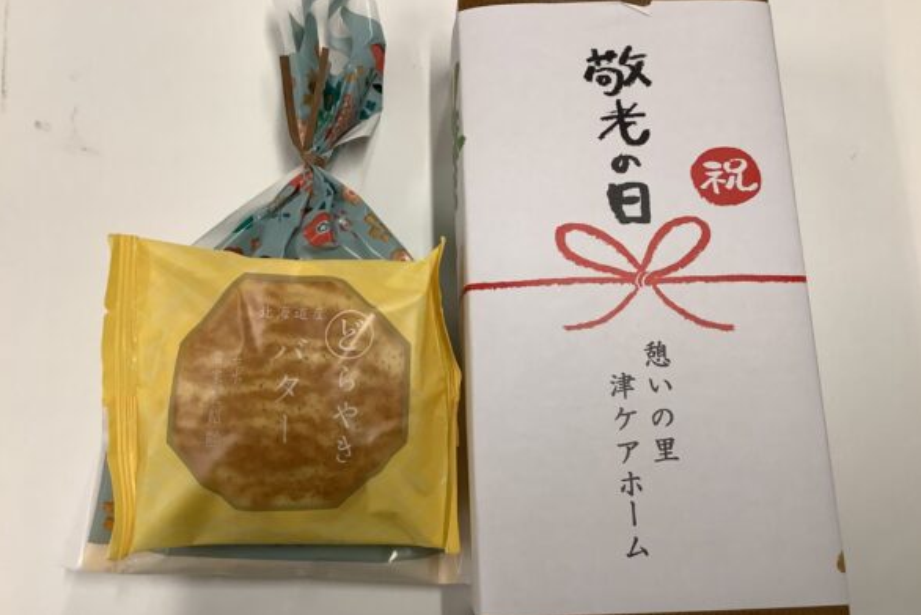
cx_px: 457
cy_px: 322
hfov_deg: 57.2
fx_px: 844
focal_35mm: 33
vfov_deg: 40.0
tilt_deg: -77.6
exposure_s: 1/60
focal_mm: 3.3
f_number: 2.4
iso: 80
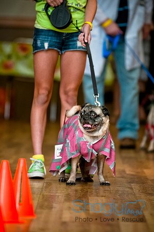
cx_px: 77
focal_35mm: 262
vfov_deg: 7.9
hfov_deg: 5.2
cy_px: 116
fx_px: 1688
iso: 200
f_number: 2.8
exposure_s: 1/200
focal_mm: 175
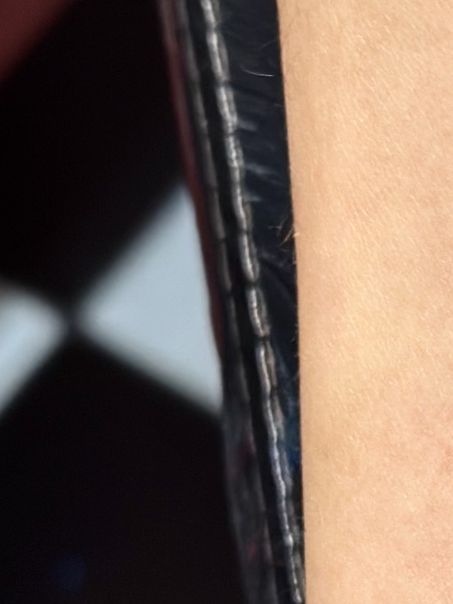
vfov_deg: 9.6
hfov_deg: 7.2
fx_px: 3541
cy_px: 710
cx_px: 728
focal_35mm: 203
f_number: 1.78
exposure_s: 1/120
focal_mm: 6.86
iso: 100
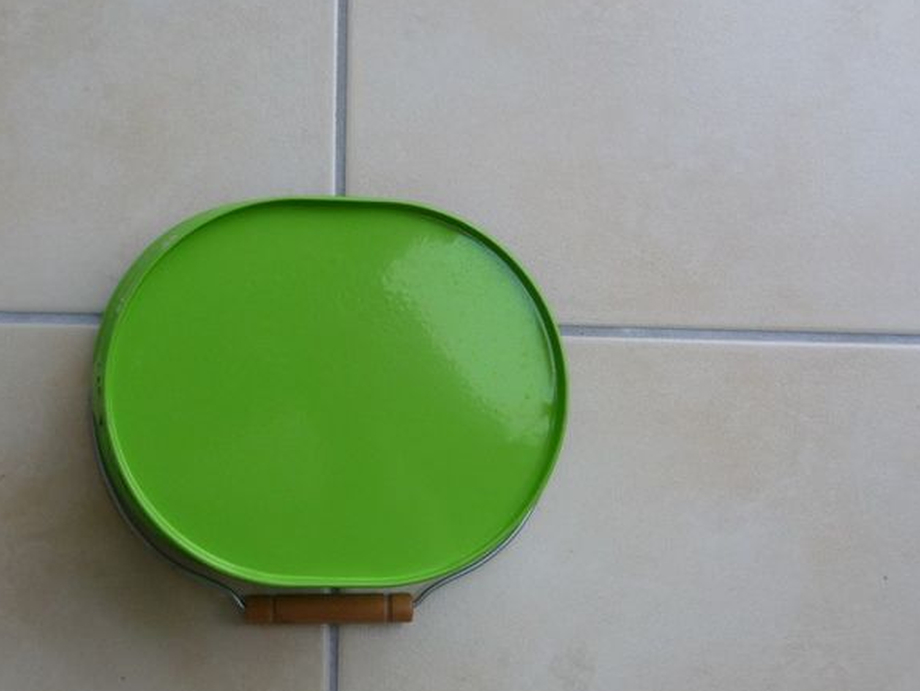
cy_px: 549
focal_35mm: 48
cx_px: 327
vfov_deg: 29.6
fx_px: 1276
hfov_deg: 39.3
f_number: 3.3
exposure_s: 1/50
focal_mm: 4.7
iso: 100
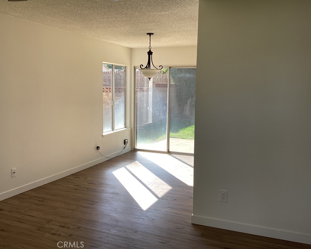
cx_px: 151
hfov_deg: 54.2
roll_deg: -0.3
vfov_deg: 44.5
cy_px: 122
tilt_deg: -6.8
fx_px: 304
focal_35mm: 33
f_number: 2.4
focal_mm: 3.3
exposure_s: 1/120
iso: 40
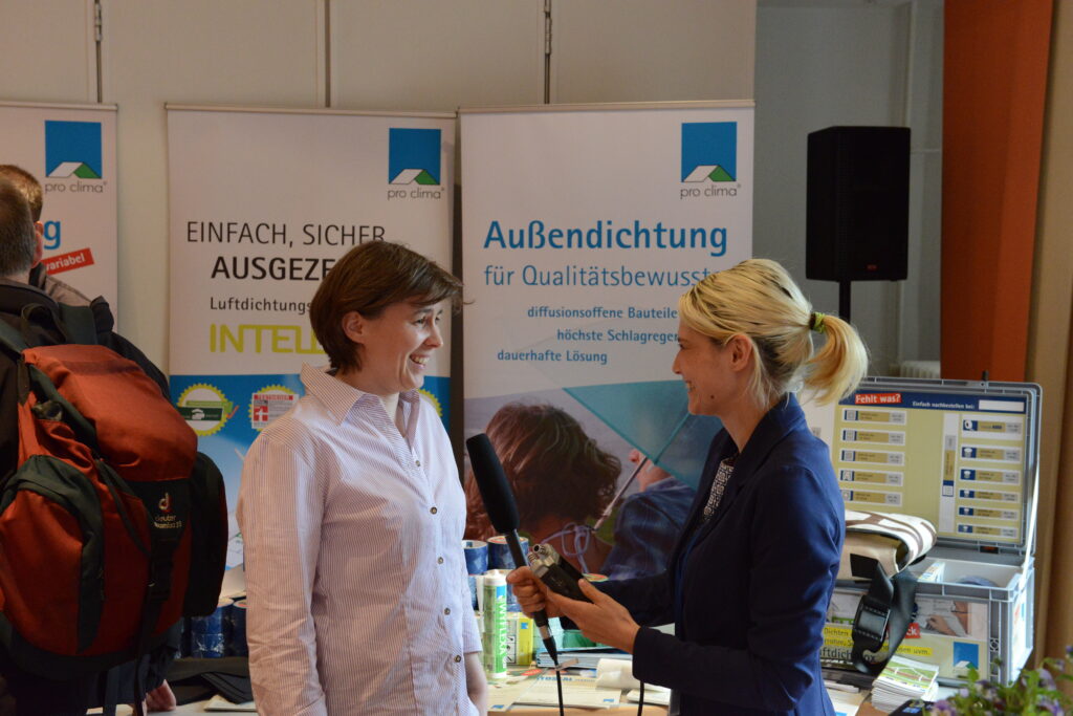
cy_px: 358
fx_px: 1490
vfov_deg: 27.0
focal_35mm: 50
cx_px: 536
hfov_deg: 39.6
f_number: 6.3
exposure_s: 1/160
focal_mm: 50
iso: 5000
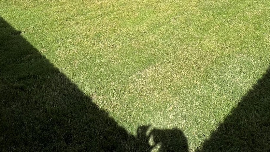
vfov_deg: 25.2
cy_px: -78
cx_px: 102
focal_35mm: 35
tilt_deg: -5.5
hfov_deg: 56.0
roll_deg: +1.0
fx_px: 251
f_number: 1.8
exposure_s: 1/2137
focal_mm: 1.57
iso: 32
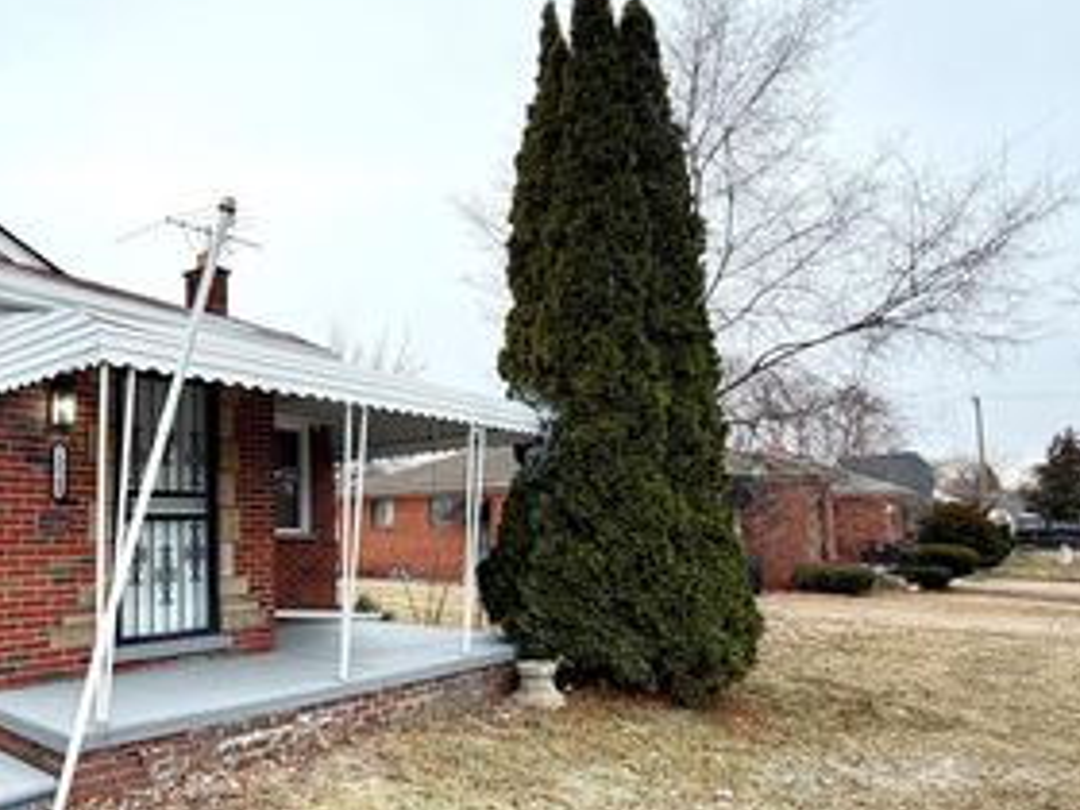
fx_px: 780
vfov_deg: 54.6
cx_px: 278
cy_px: 476
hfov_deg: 65.4
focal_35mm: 25
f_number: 2.2
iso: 64
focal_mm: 2.22
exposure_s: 1/121
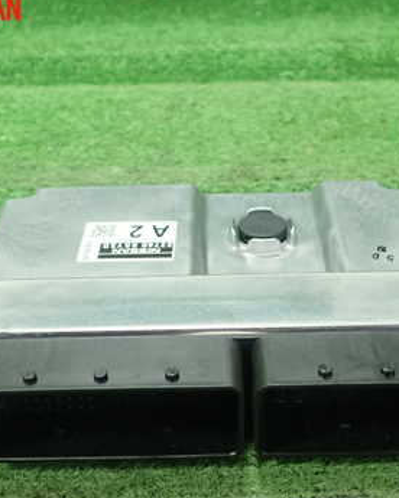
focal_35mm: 51
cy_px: 318
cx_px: 192
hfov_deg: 29.7
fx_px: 753
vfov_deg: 36.4
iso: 400
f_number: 2.3
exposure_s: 1/125
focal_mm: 5.5
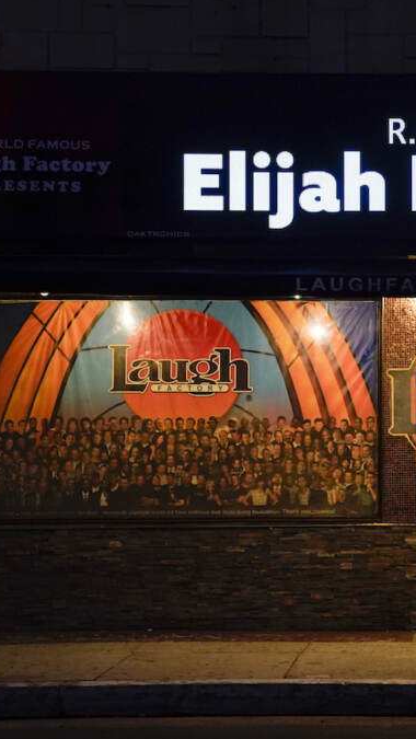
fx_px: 1587
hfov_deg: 14.6
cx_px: 460
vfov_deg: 26.2
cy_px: 367
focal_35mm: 81
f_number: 3.2
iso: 3200
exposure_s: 1/250
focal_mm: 51
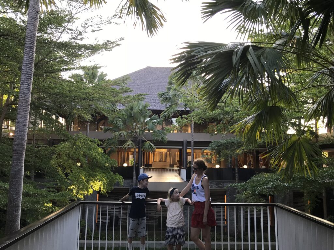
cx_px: 167
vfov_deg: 49.7
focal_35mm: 28
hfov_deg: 63.4
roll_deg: -0.1
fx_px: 270
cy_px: 125
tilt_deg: +6.0
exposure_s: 1/113
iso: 20
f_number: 1.8
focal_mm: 3.99
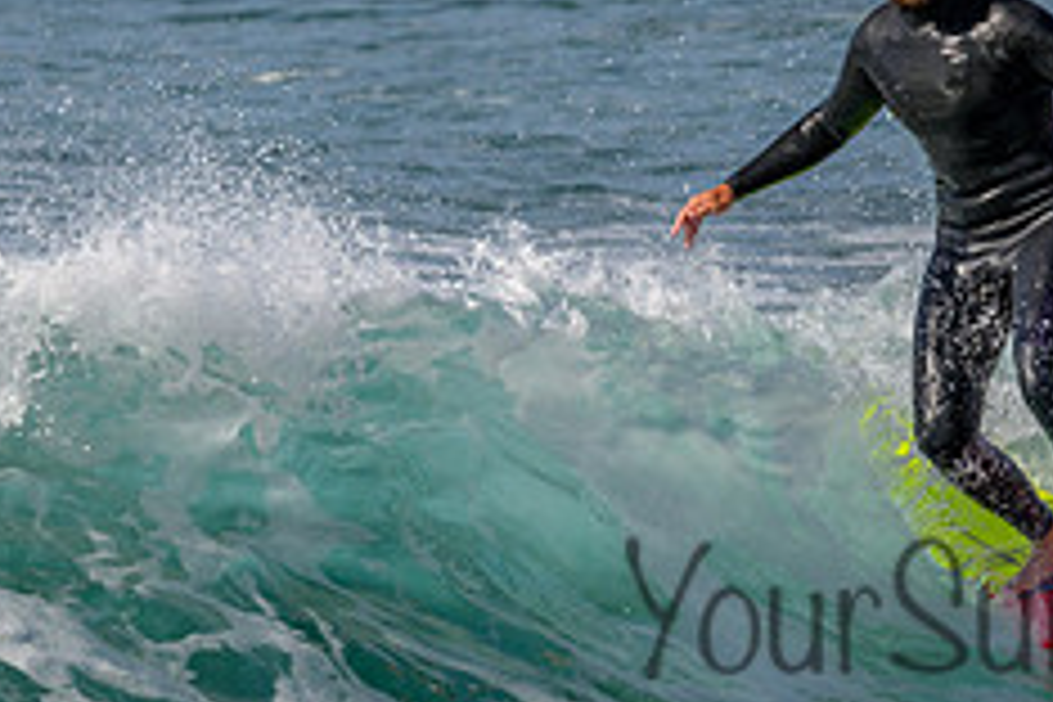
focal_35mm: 1114
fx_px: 32582
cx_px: 1089
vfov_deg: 1.2
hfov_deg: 1.9
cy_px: 569
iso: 1000
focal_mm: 450
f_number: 11
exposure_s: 1/2000
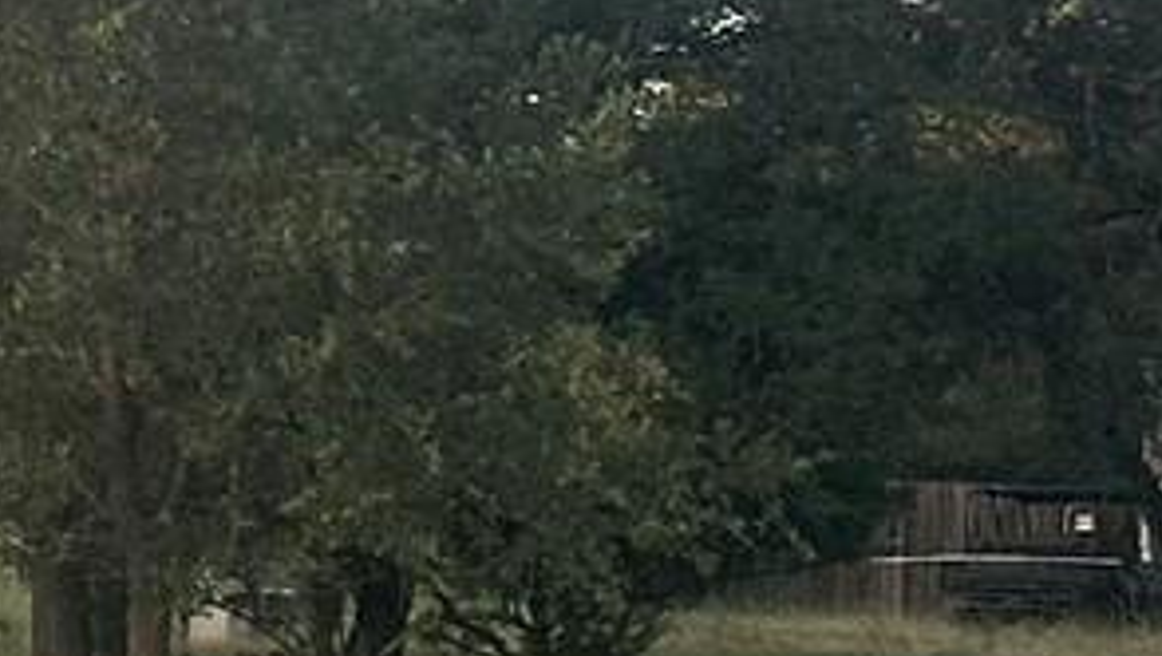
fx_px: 5613
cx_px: -1549
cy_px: 336
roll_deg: -0.1
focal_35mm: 182
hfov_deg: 10.4
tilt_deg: +0.1
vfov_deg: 6.7
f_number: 1.78
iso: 80
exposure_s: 1/604
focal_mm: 6.86
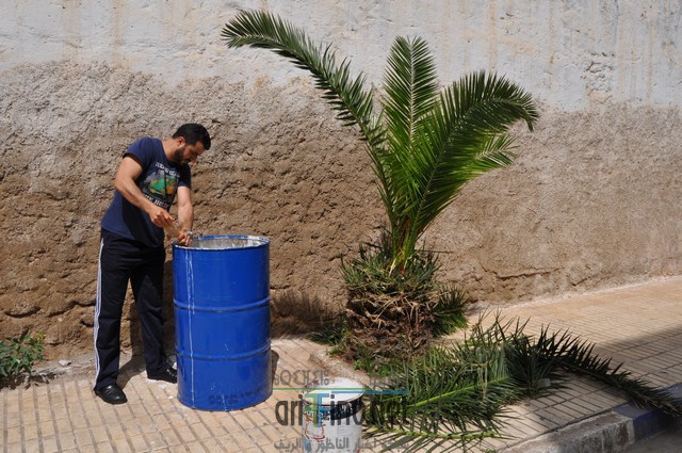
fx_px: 568
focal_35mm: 30
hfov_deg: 62.0
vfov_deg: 43.5
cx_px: 341
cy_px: 226
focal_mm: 20
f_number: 11
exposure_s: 1/500
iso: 200
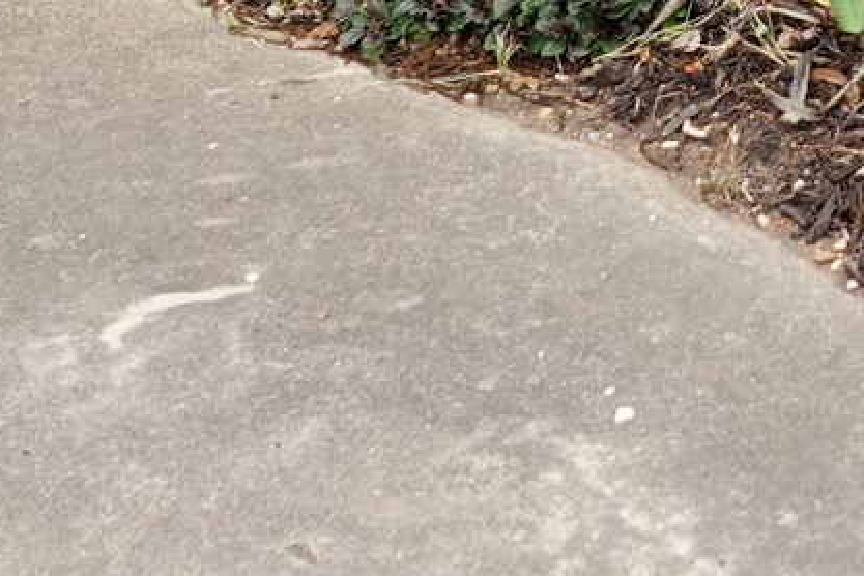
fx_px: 3000
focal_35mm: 125
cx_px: 1092
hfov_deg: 15.7
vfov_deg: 9.7
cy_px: -820
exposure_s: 1/200
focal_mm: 8.8
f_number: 2.4
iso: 100
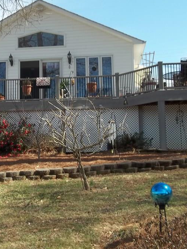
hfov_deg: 25.7
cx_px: 19
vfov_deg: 34.9
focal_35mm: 55
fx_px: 396
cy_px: 110
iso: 64
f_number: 8
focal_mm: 6.5
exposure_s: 1/100
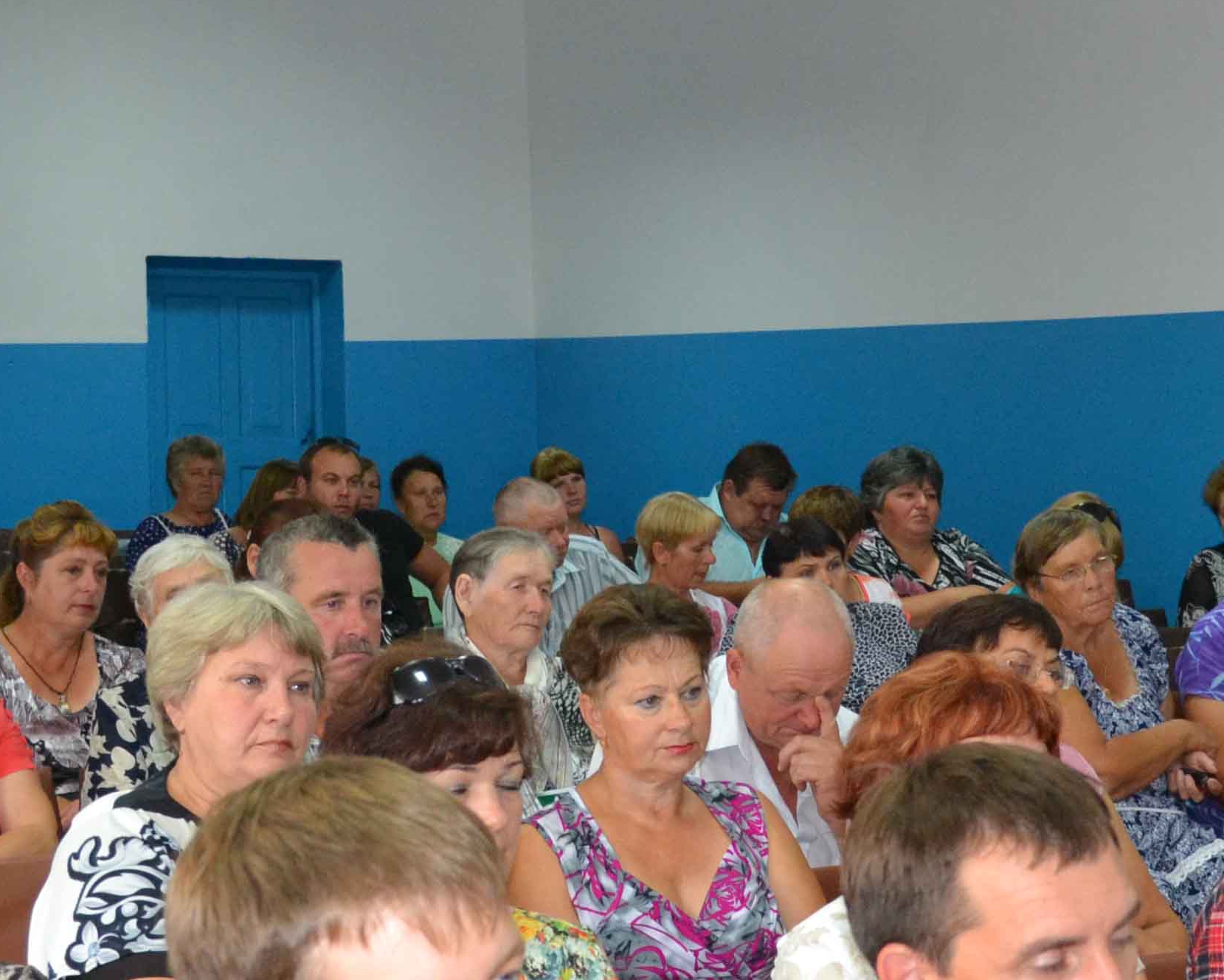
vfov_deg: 17.8
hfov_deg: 22.2
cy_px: 615
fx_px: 3116
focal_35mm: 86
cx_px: 752
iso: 1250
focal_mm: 22
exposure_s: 1/60
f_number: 4
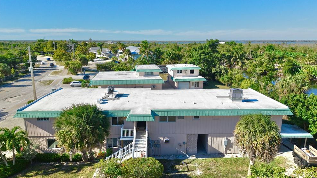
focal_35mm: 27
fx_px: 227
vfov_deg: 42.9
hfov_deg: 69.8
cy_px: 93
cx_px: 159
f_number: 1.8
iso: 100
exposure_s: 1/500
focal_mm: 8.67
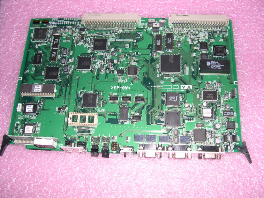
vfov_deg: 37.7
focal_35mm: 38
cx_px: 132
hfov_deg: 49.0
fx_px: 290
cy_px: 99
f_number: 2.8
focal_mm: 8
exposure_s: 1/60
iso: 100
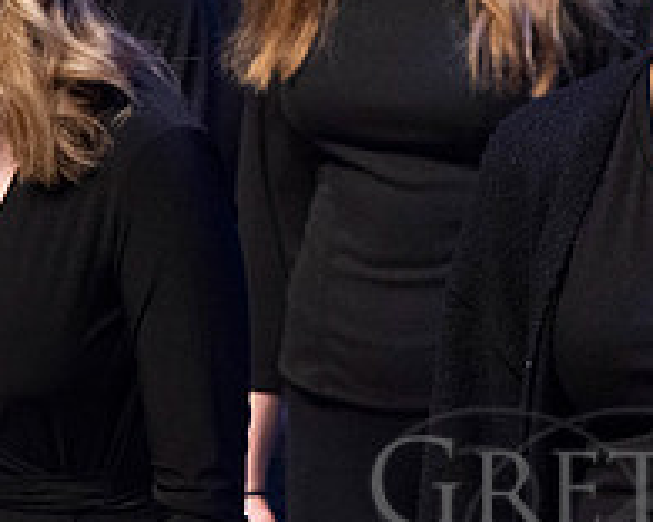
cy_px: 99
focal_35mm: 661
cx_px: 520
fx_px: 12775
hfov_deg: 2.9
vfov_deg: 2.3
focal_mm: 140
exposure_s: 1/125
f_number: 4.5
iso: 2000
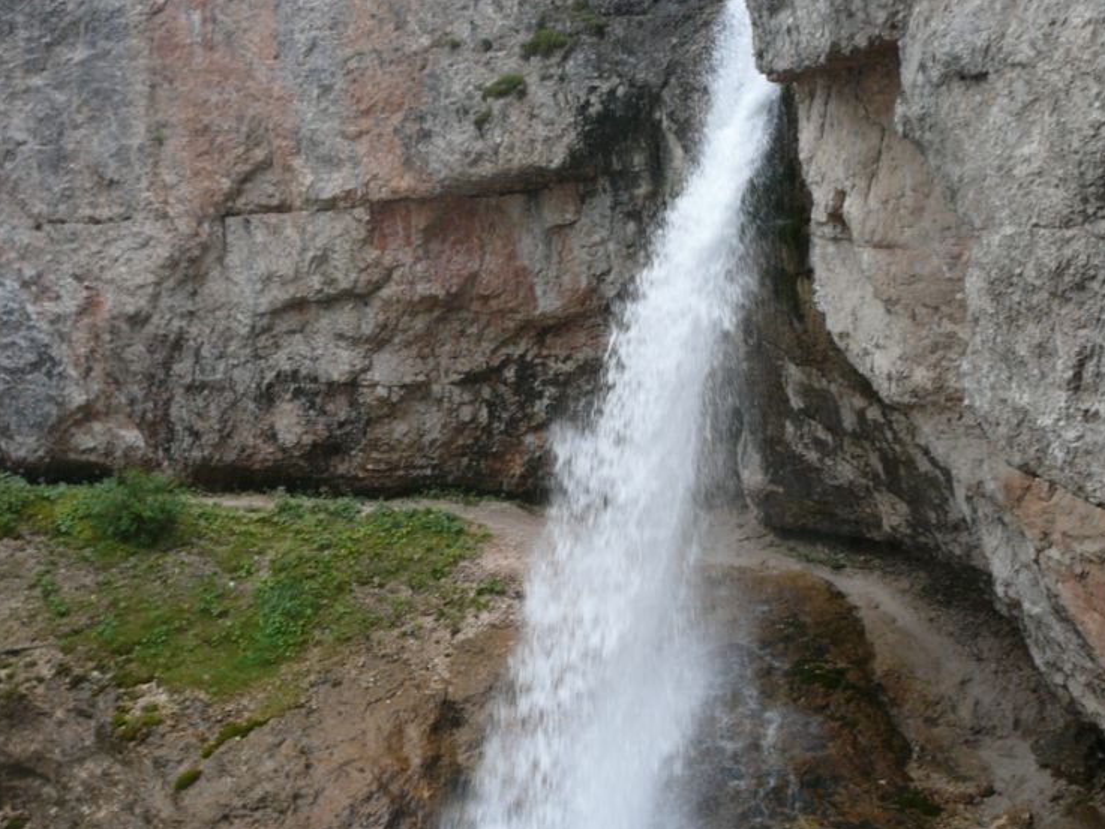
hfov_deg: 48.9
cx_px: 523
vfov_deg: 37.7
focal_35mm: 38
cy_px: 423
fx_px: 1213
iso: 80
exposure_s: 1/100
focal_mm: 5.2
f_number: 2.8
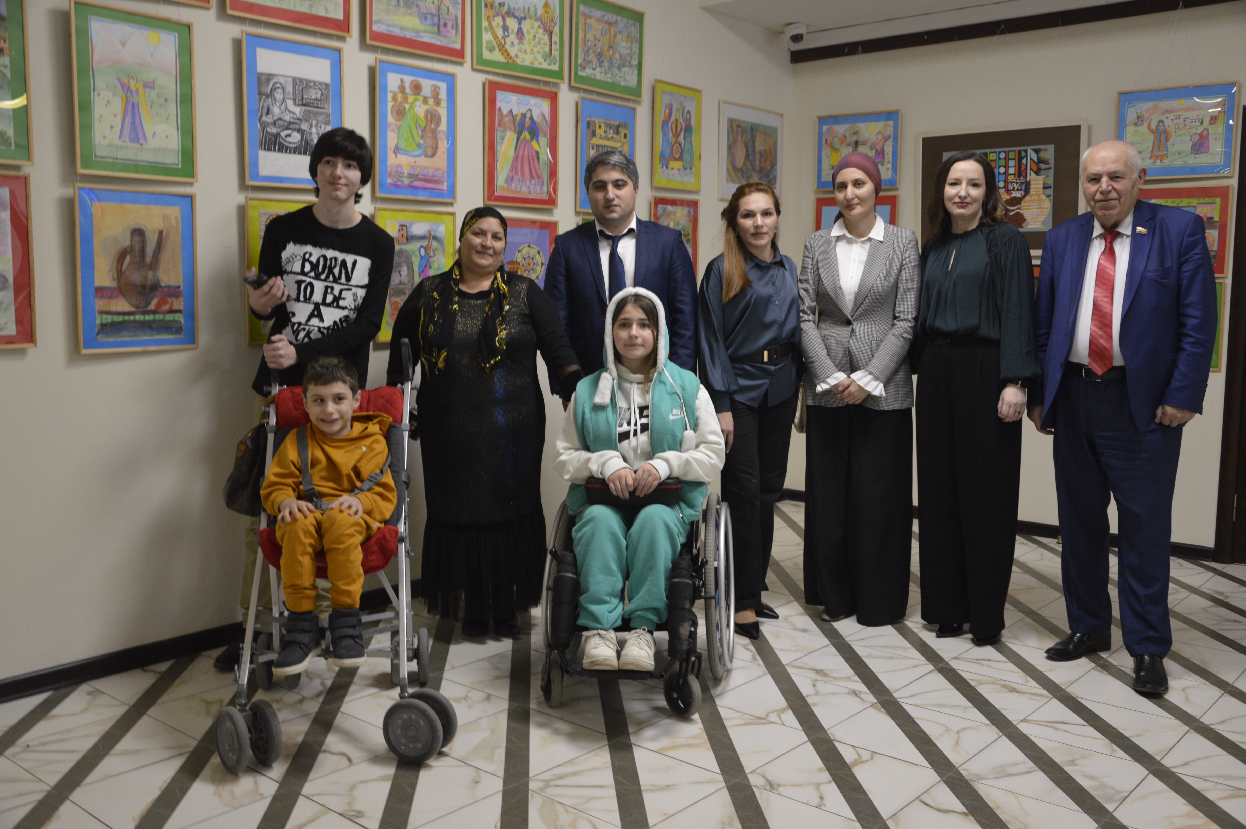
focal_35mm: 32
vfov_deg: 41.6
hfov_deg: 59.5
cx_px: 623
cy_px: 414
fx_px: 1089
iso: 560
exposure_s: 1/15
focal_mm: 21
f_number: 3.8
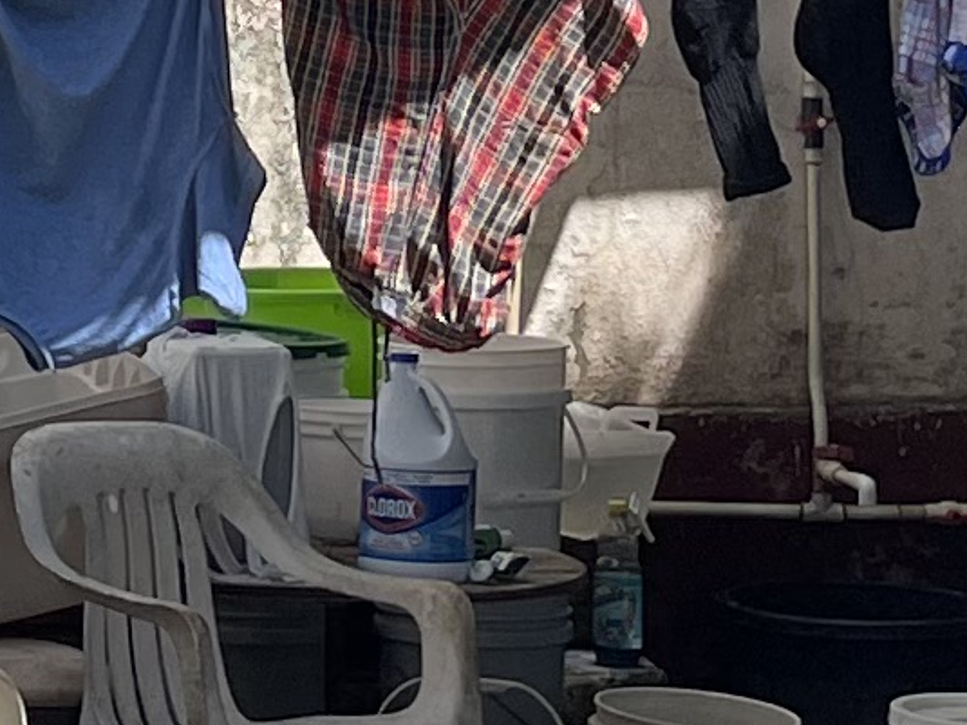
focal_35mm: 196
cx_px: 89
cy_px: -568
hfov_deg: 10.0
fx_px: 5474
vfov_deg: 7.4
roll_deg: -0.4
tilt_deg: +3.3
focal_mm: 5.1
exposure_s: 1/2924
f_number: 1.6
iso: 32
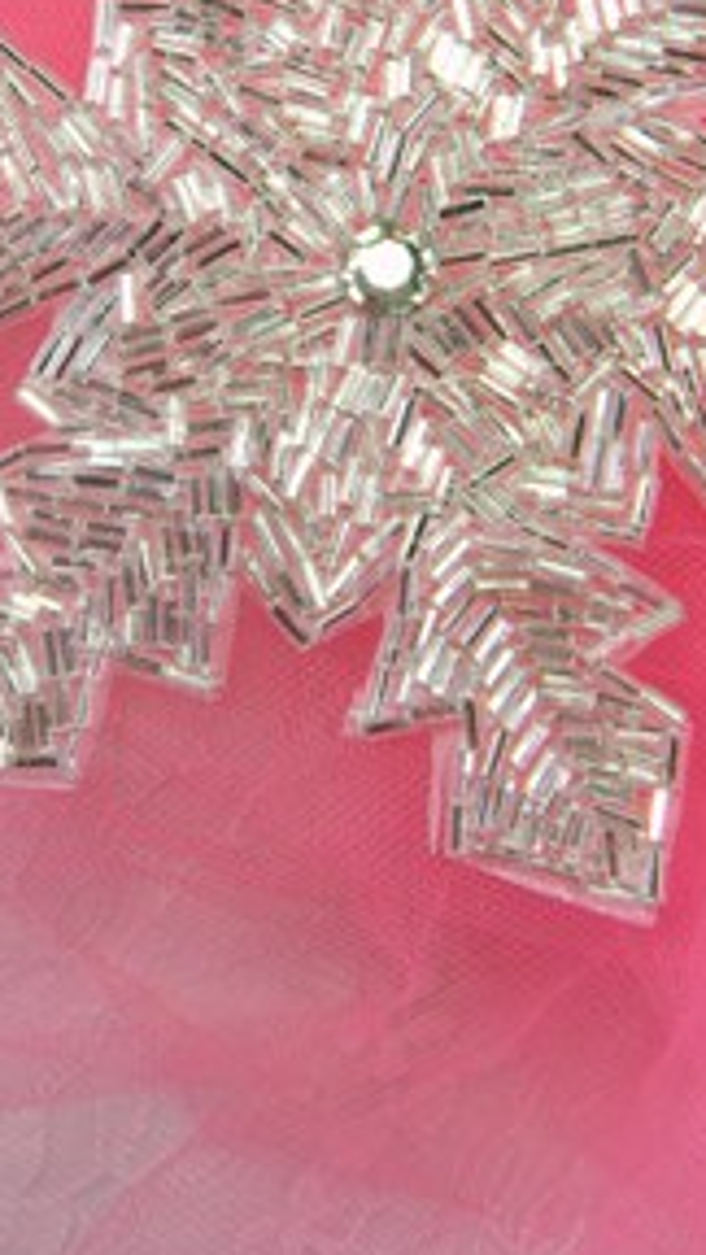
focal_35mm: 75
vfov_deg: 27.9
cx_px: 379
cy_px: 331
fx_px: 2496
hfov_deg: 16.1
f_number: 4
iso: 64
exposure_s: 1/161
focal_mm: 7.4
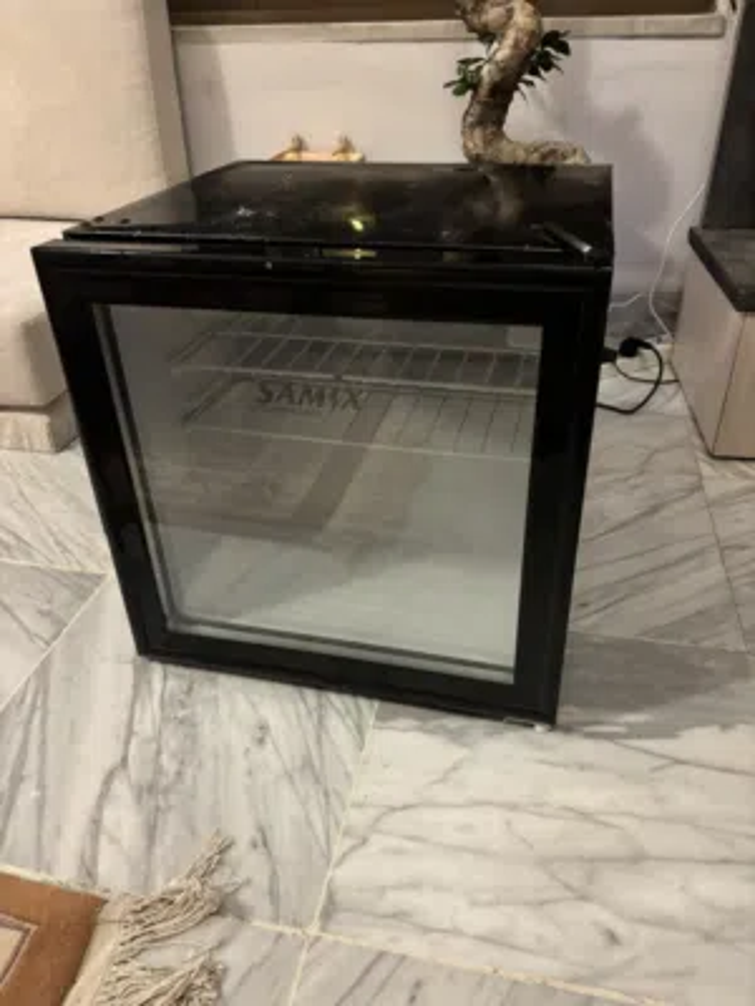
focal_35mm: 26
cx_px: 378
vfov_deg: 67.3
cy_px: 503
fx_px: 756
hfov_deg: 53.1
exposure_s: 1/33
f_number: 1.6
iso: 500
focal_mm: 5.96
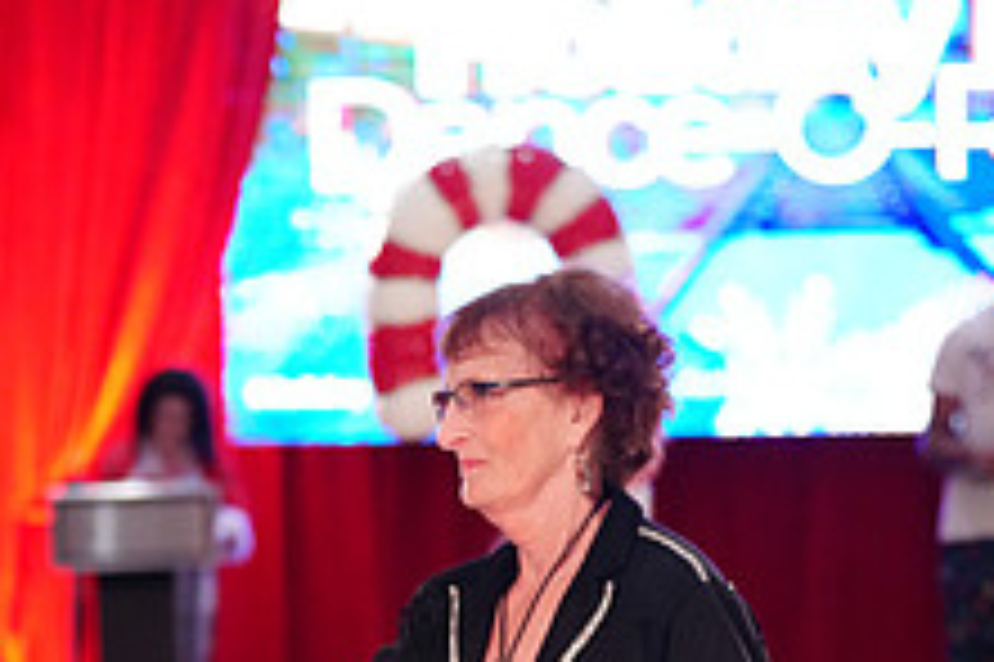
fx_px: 5077
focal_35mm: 184
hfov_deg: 11.1
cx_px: 196
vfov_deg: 7.3
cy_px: 1045
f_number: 2.8
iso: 5000
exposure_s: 1/400
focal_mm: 70
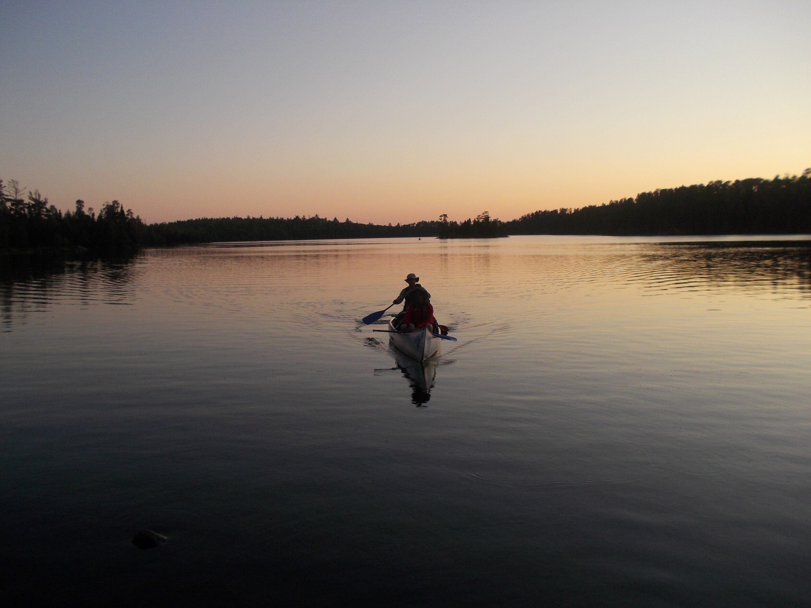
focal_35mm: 29
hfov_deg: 61.7
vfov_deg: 48.2
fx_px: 679
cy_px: 304
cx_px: 406
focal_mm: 4.1
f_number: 3.3
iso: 80
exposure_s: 1/320
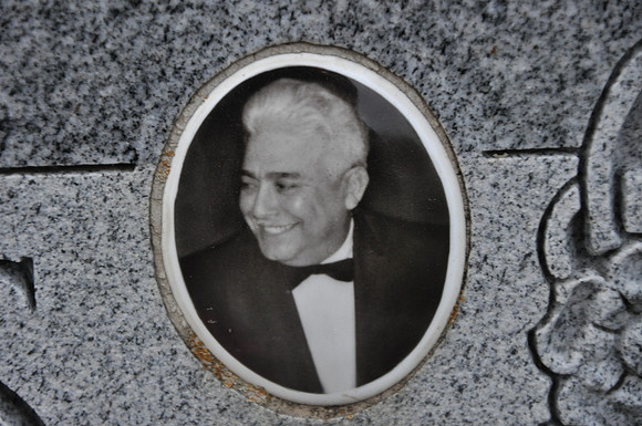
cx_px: 321
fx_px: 2805
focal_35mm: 158
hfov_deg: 13.1
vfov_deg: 8.7
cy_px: 213
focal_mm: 105
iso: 800
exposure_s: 1/60
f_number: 5.6
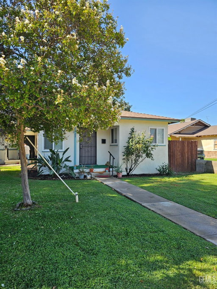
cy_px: 144
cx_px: 108
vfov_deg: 73.9
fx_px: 192
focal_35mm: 23
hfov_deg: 58.9
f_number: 1.7
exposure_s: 1/212
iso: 10
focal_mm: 6.3
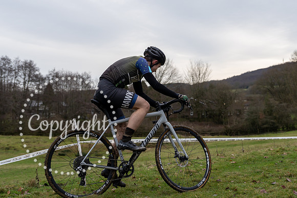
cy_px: 60
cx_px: 158
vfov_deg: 23.6
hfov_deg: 35.0
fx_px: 471
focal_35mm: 57
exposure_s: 1/1000
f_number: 3.5
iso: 250
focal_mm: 41
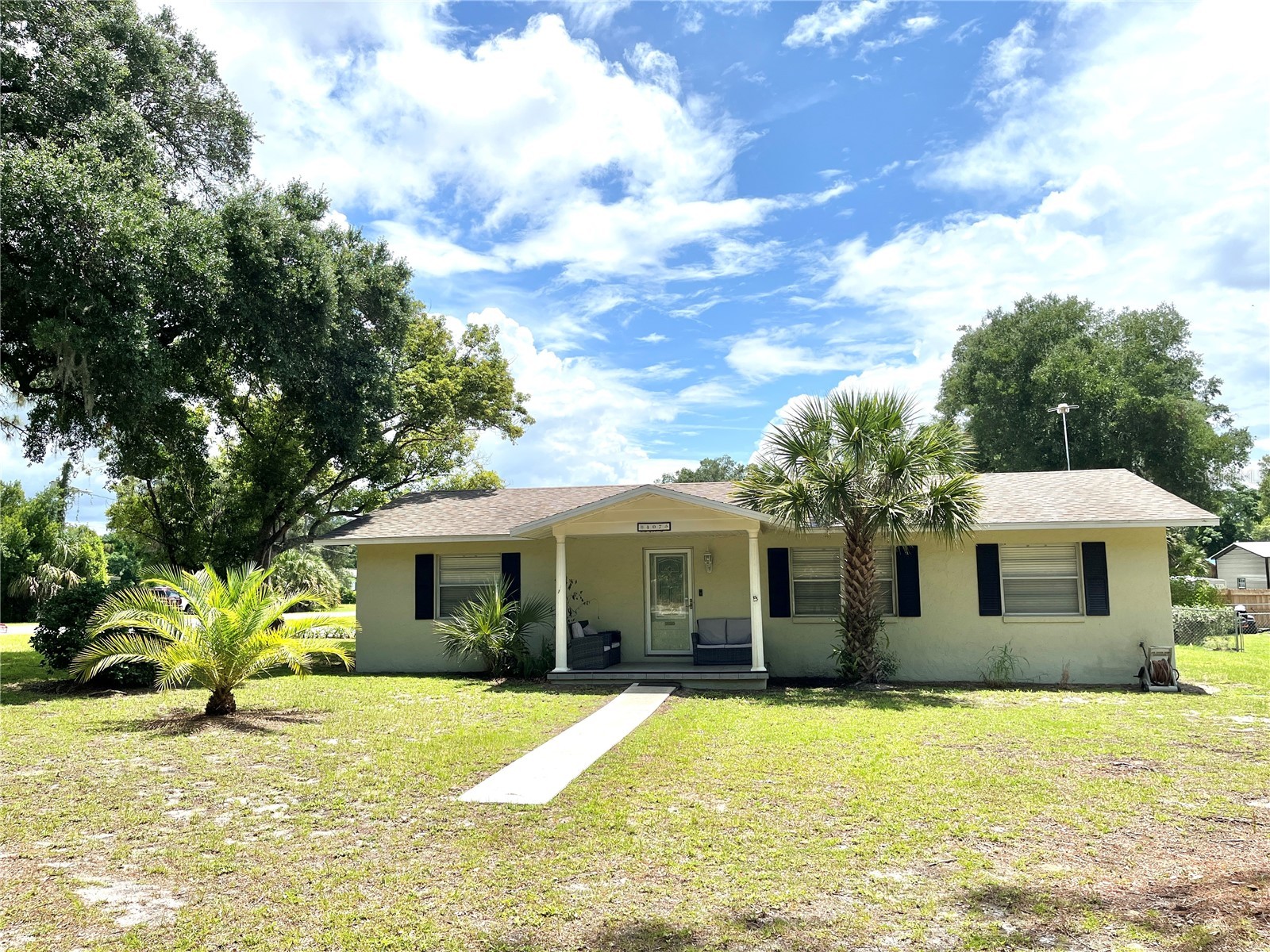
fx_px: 954
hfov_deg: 67.3
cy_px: 476
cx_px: 635
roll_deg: +0.9
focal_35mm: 26
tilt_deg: +6.0
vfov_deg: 53.1
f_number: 1.6
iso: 50
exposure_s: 1/6173
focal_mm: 5.1
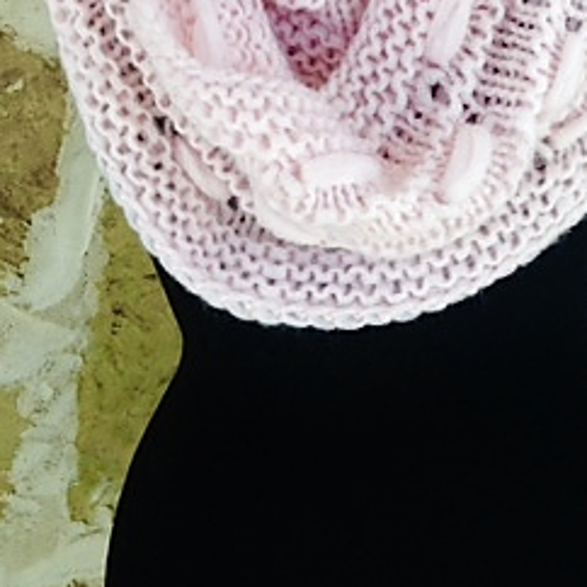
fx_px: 1477
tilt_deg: -10.2
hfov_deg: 22.5
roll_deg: -0.2
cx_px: 332
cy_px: -36
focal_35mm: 77
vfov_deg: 21.5
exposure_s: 1/407
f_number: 2.4
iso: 50
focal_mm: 4.12
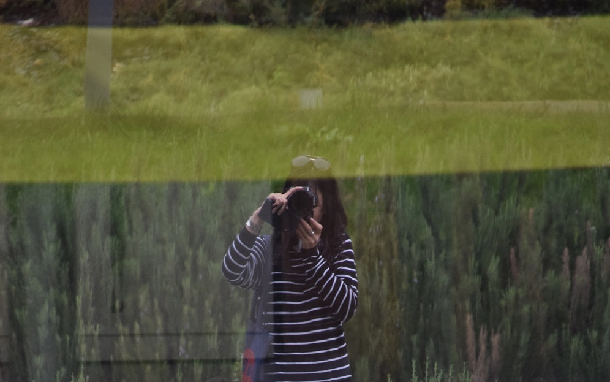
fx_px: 7080
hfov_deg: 4.9
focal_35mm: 426
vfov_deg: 3.1
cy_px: 403
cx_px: 304
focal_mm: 185
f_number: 6.3
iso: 1100
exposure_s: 1/125
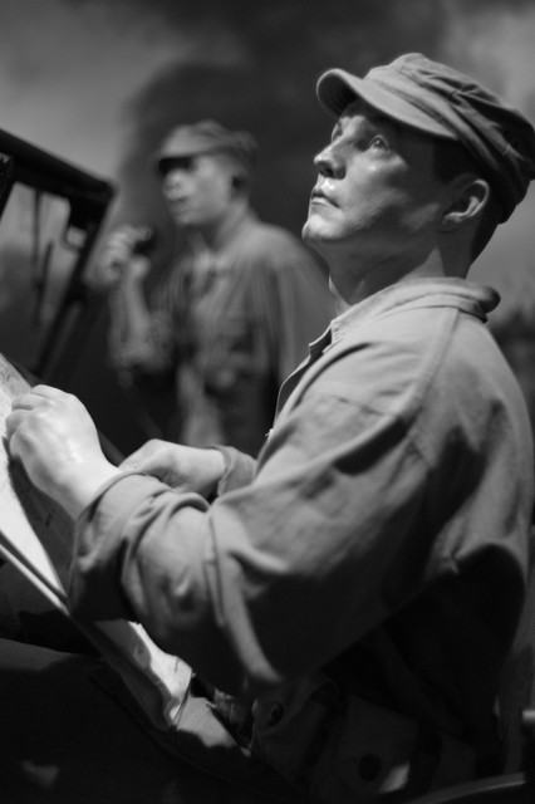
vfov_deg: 39.6
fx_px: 1116
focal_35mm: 50
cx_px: 268
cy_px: 402
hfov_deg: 27.0
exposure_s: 1/350
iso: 2500
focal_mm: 50
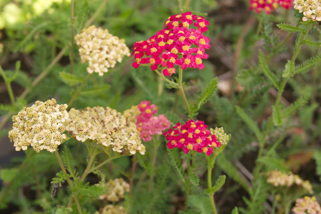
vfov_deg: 18.2
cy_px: 107
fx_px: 669
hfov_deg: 27.0
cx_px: 160
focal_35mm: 75
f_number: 8
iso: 1000
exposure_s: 1/500
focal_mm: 50
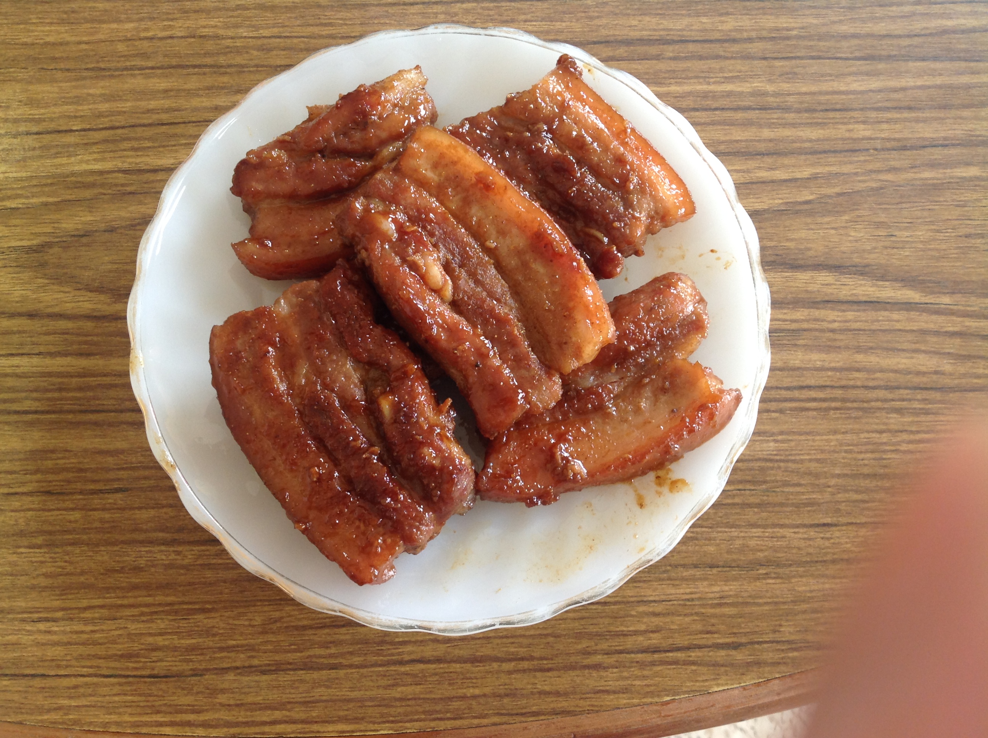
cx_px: 494
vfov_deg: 40.6
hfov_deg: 52.7
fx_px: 997
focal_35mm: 35
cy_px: 369
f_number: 2.4
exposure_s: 1/15
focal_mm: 4.28
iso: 80
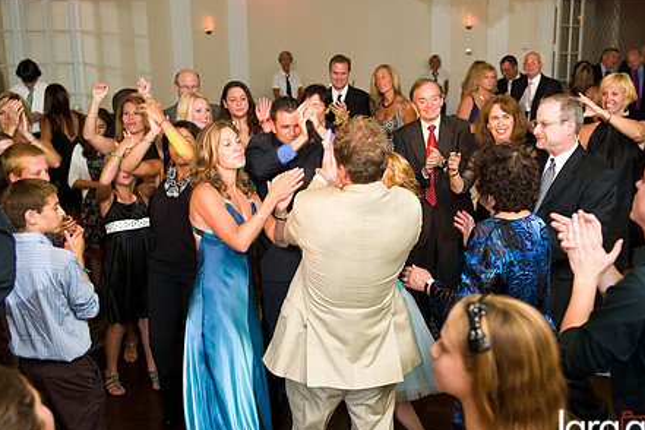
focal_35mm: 46
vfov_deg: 29.2
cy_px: 205
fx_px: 824
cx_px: 325
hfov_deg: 42.7
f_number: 3.2
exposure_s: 1/125
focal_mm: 35
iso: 1600
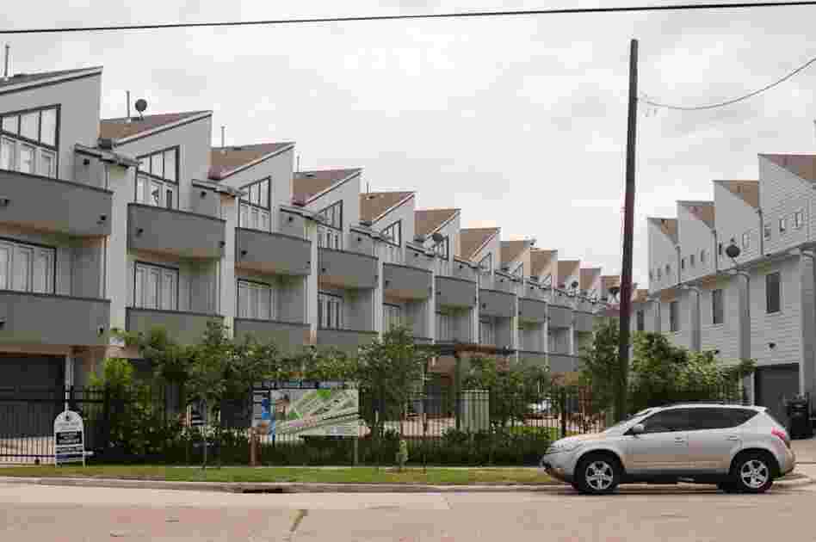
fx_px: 1132
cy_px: 271
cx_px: 408
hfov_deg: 39.6
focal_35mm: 50
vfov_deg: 26.9
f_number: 8
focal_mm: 50
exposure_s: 1/400
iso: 200
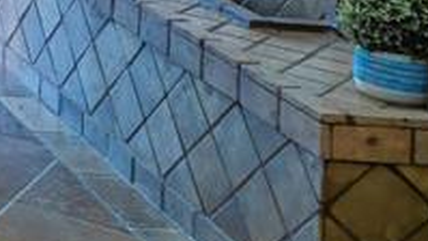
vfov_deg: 10.0
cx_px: -645
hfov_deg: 13.4
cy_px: -303
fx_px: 1226
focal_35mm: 108
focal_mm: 20
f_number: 8
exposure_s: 1/2500
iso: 800
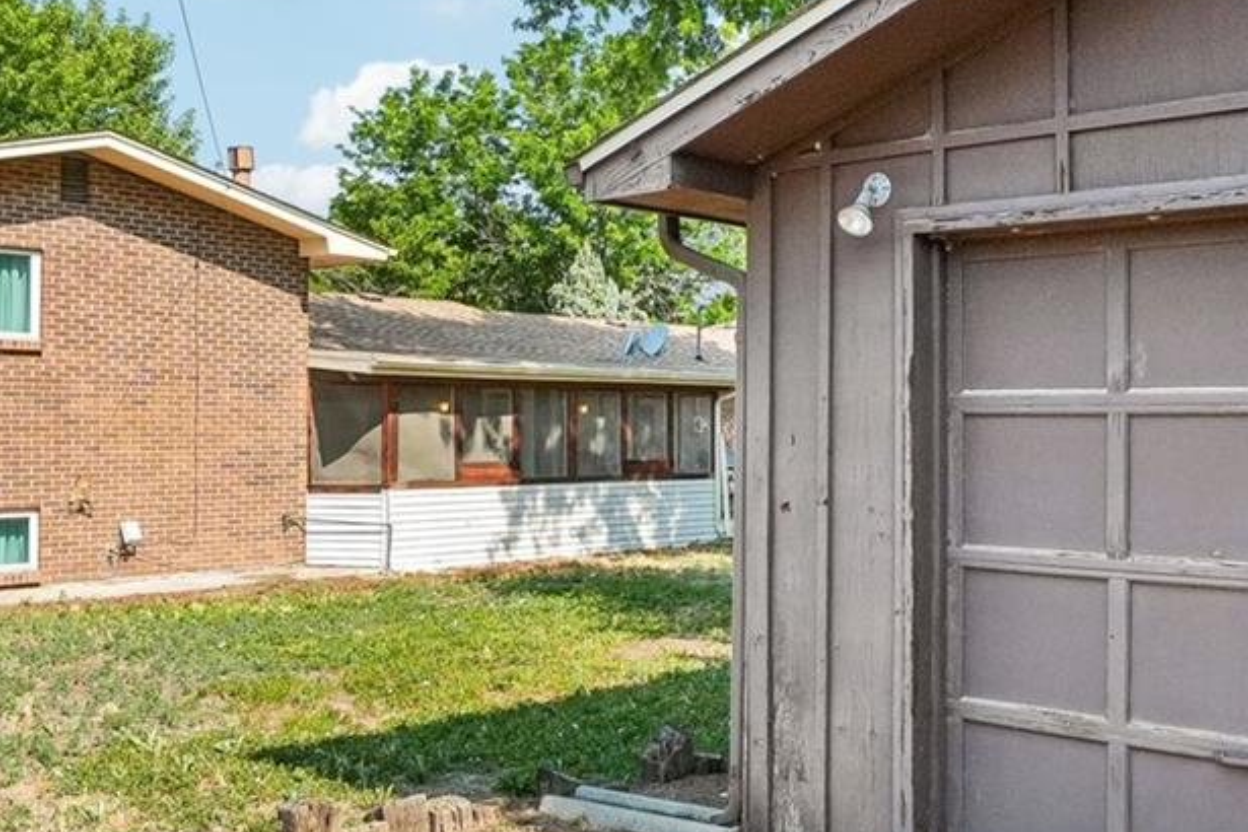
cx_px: 745
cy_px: 410
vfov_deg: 34.2
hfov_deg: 49.3
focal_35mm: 39
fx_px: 1352
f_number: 8
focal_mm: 10
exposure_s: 1/640
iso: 400
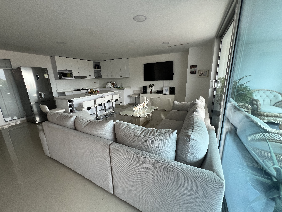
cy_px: 106
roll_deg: +2.2
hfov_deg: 106.2
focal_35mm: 13
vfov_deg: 89.9
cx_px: 141
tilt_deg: -14.5
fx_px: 106
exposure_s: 1/99
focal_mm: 1.57
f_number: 1.8
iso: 80
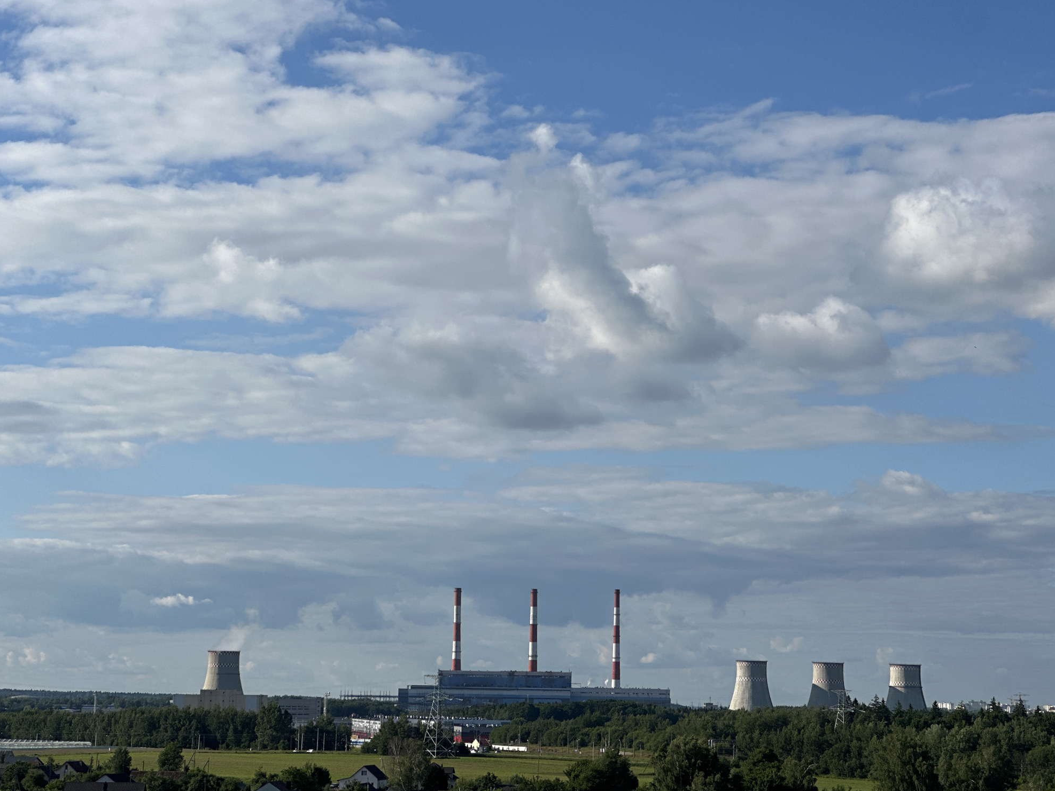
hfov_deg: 25.0
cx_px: 524
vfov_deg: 18.9
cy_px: 399
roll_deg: -0.7
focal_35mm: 78
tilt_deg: +8.0
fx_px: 2378
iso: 32
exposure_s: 1/1393
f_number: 2.8
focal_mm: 9
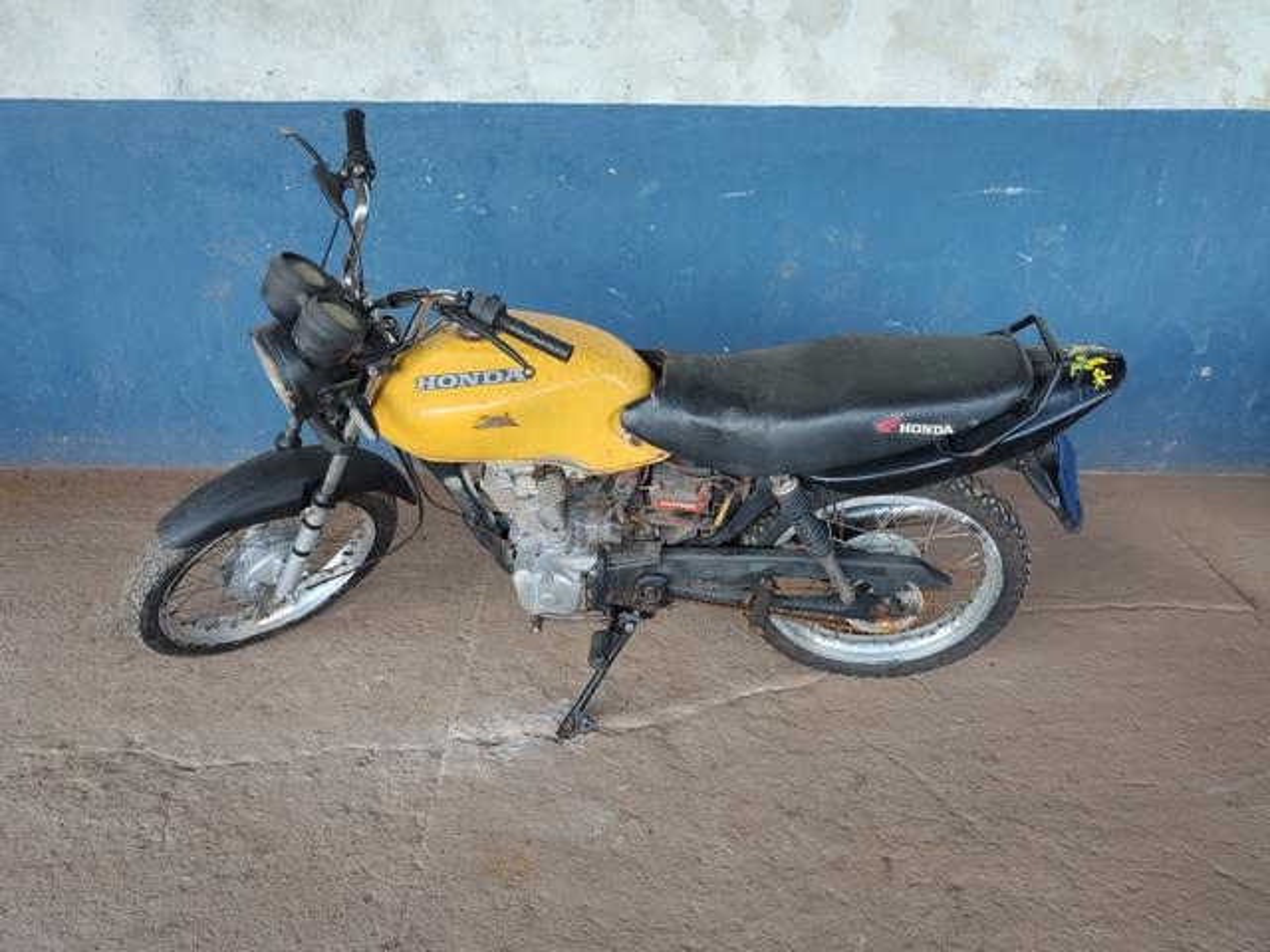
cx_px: 635
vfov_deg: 54.9
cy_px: 476
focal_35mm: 25
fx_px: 917
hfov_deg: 69.4
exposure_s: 1/84.2
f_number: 1.7
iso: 100
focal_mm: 4.71
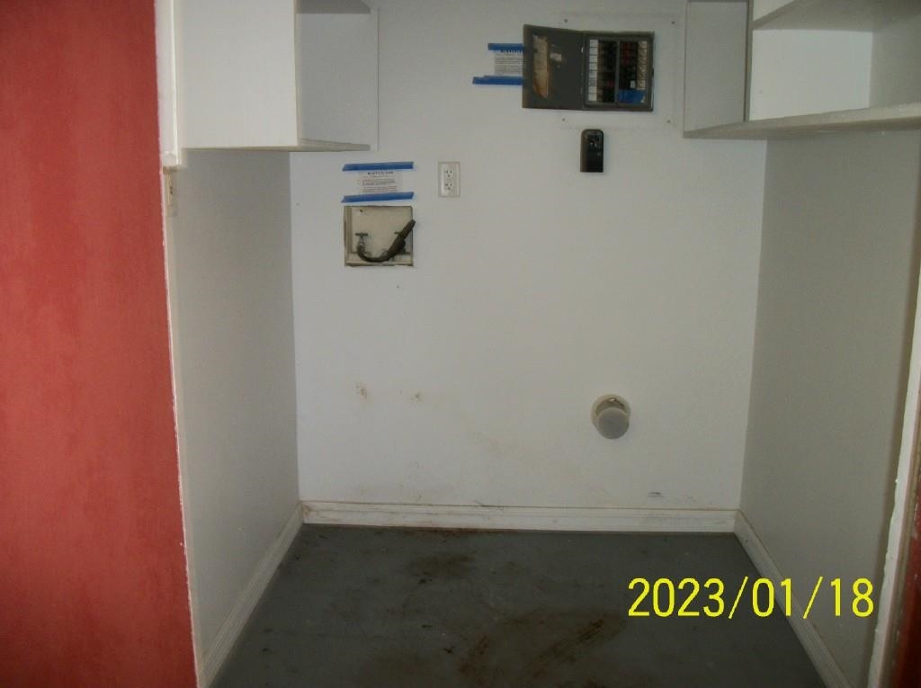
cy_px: 344
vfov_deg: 44.1
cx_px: 460
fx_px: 850
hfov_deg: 56.9
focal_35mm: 32
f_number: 2.9
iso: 160
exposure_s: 1/30
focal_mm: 5.7
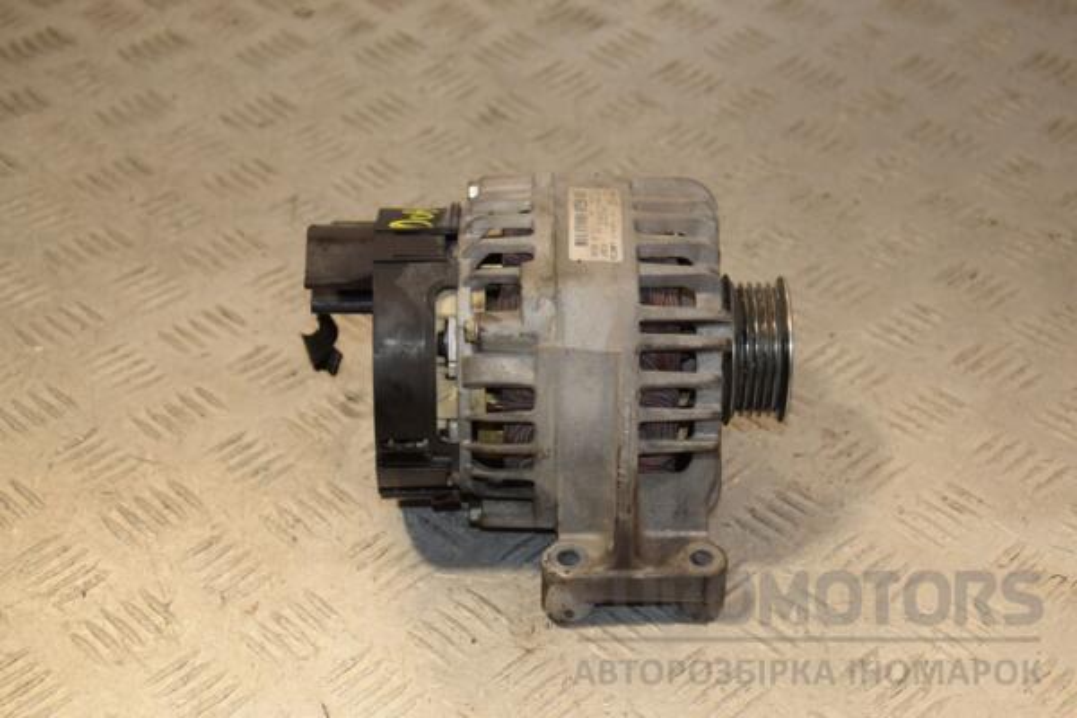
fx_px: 2154
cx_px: 538
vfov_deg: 18.9
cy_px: 359
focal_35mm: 72
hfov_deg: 28.1
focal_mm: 48
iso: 800
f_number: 6.3
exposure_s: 1/200
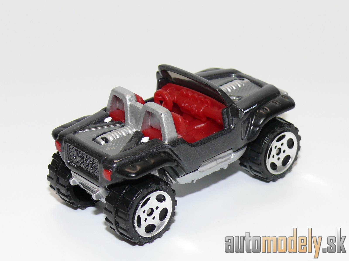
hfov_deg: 18.7
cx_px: 174
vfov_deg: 14.1
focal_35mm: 105
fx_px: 1059
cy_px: 130
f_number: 4
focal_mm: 13.7
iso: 100
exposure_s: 1/30
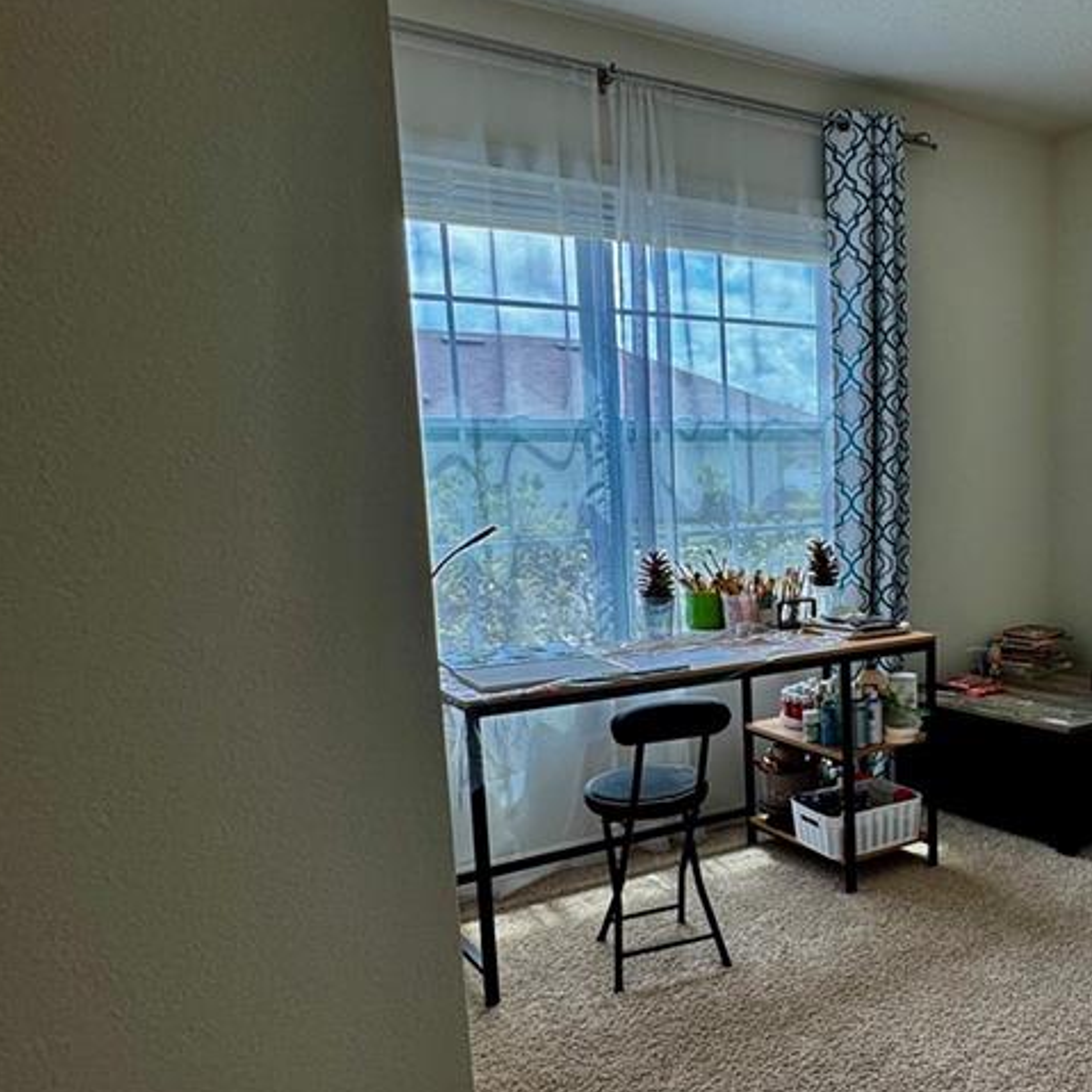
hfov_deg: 47.9
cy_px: 616
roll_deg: +1.8
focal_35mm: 31
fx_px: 1106
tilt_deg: -7.5
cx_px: 953
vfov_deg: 52.4
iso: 40
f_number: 2.2
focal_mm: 2.22
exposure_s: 1/99
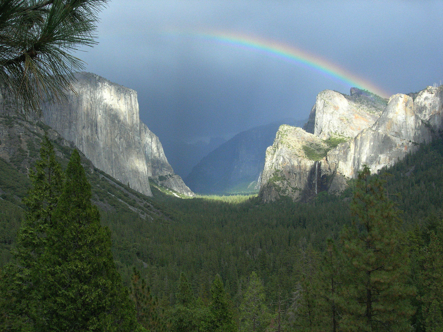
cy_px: 166
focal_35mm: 38
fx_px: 486
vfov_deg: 37.7
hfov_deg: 49.0
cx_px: 222
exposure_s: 1/722
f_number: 4.8
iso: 400
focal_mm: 7.8
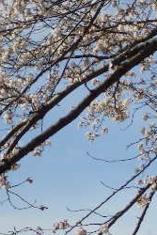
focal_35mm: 133
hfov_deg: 10.2
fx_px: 869
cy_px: 142
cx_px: 186
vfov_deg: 15.4
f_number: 4.4
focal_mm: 9
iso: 125
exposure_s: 1/1250
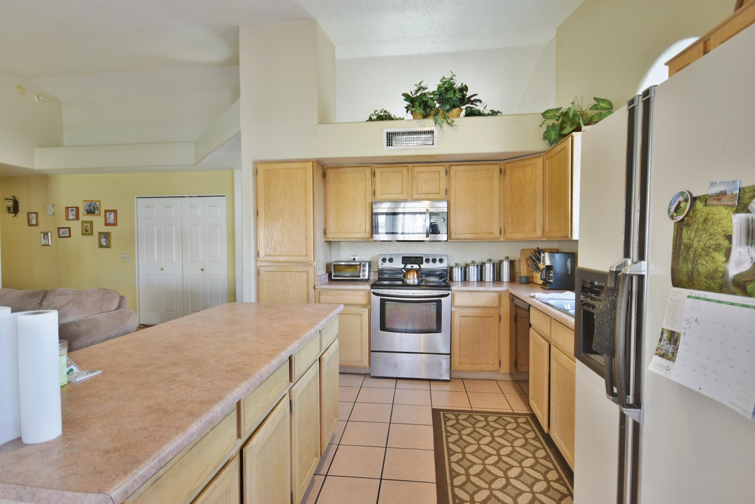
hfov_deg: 92.4
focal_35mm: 17
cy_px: 252
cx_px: 378
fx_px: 362
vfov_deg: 69.7
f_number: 4.2
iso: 100
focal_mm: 11.5
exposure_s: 1/6
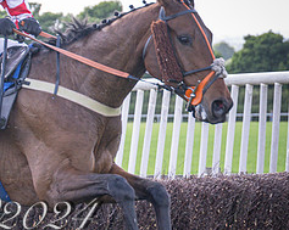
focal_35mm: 272
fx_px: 2324
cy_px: 203
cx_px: -186
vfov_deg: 5.7
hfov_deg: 7.0
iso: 640
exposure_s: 1/1600
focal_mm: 70
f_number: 2.8
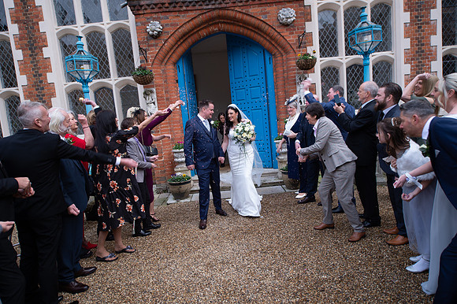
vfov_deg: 53.1
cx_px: 228
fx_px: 304
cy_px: 152
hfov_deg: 73.8
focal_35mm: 24
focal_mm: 24
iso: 125
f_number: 4
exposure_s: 1/100
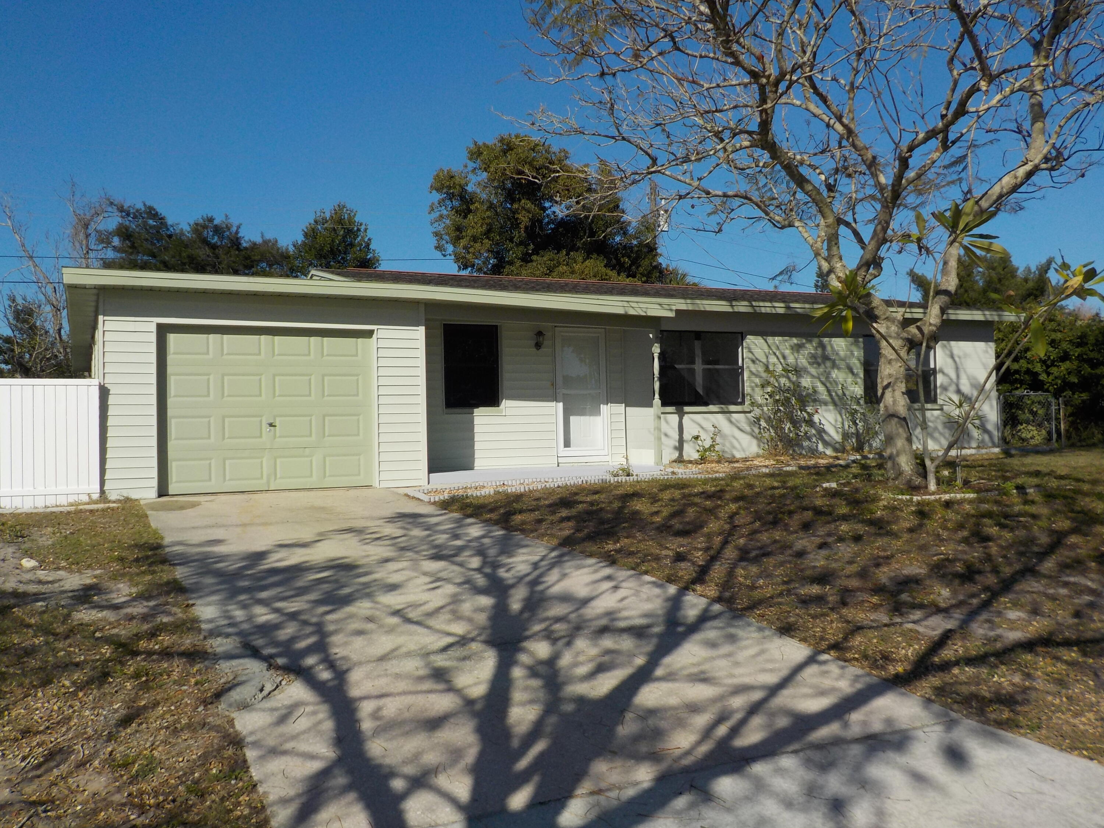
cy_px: 414
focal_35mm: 30
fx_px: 957
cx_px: 552
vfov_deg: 46.8
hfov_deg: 60.0
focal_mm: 4.1
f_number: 6.6
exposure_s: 1/640
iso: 125
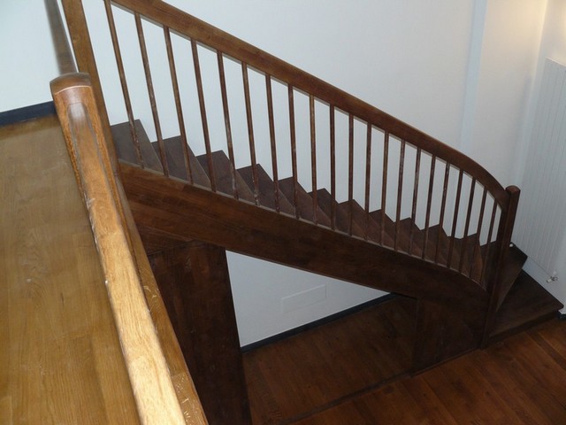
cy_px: 212
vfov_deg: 39.7
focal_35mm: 36
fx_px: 589
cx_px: 283
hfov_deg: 51.4
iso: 160
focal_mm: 6
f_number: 2.8
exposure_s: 1/25
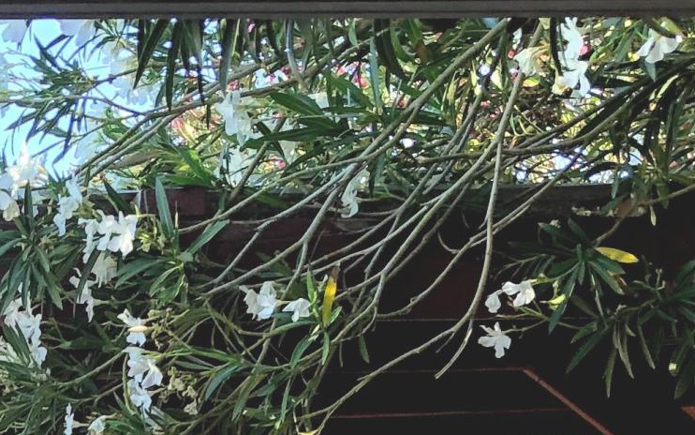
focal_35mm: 120
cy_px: 881
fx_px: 2273
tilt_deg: -4.9
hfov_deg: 16.7
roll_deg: +0.3
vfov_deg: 10.1
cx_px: -123
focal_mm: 3.99
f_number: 1.8
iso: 20
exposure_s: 1/167
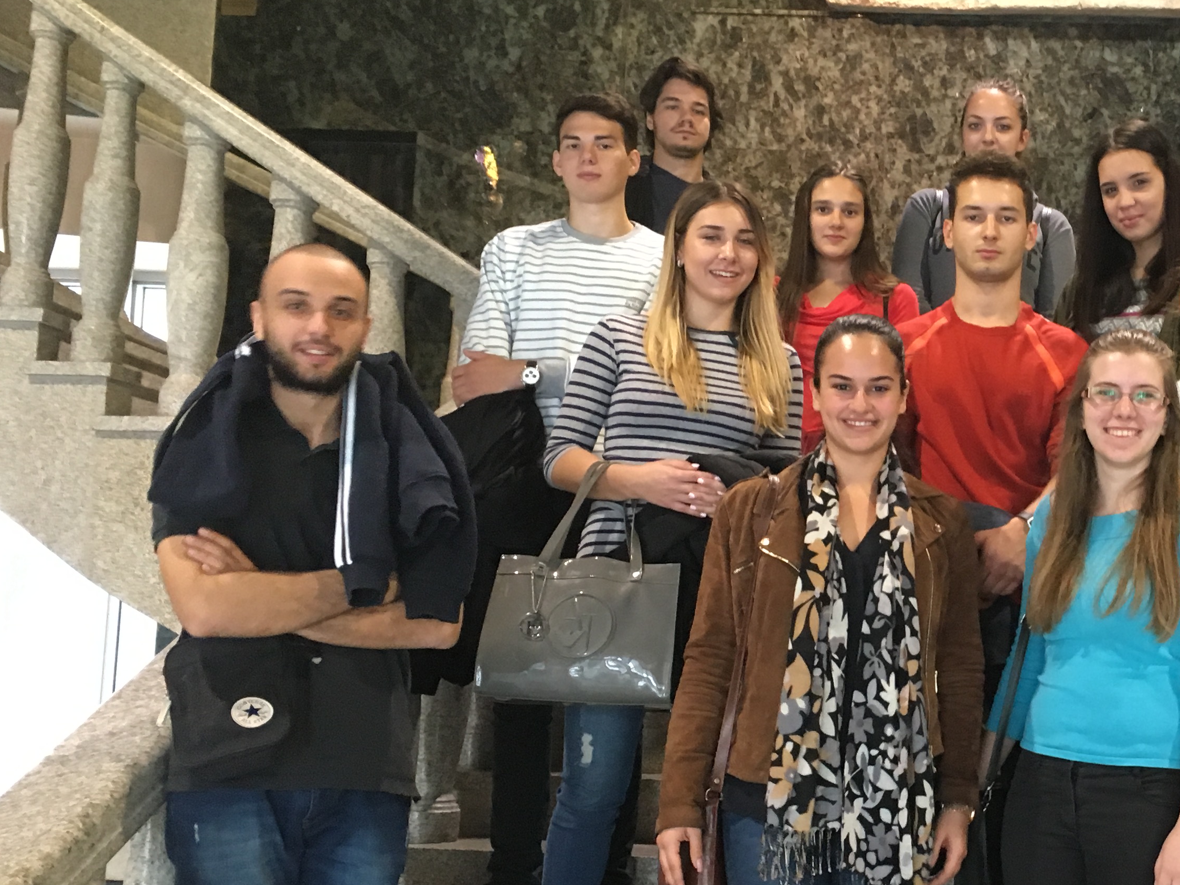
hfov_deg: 35.1
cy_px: 553
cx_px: 1022
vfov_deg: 27.9
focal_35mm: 52
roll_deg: -1.8
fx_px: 1772
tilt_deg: +4.3
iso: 200
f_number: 2.2
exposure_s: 1/20
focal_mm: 4.15
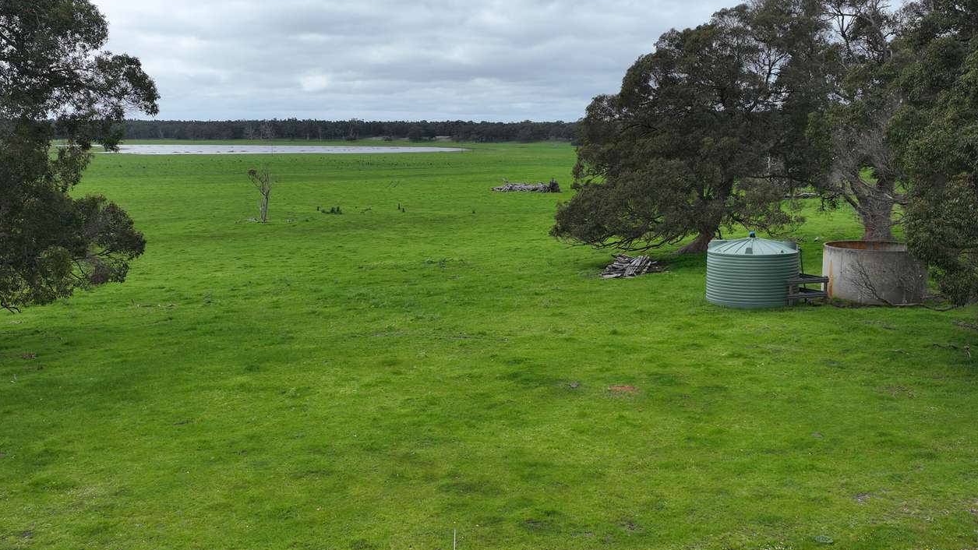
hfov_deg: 50.5
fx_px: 1037
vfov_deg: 29.7
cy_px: 261
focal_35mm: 40
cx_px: 509
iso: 120
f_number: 2.8
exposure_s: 1/1600
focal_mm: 12.29
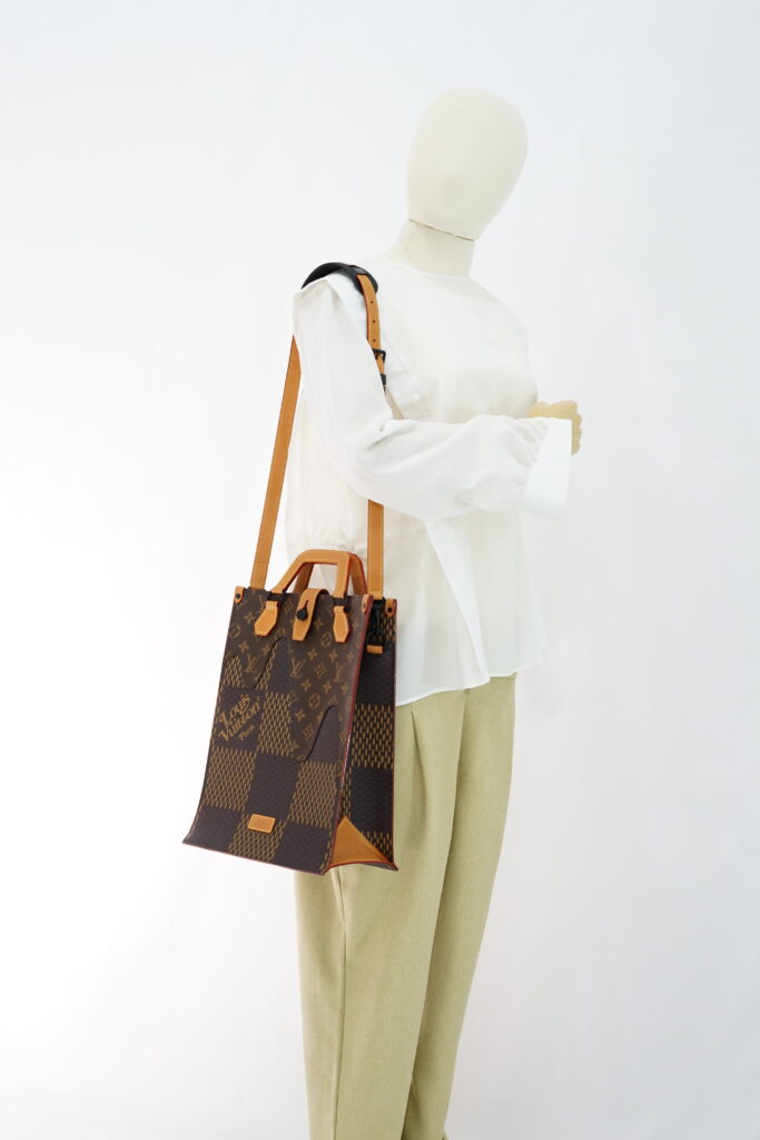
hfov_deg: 27.0
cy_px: 570
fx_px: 1583
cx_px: 380
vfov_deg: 39.6
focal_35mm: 50
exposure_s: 1/10
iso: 640
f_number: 6.3
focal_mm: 50
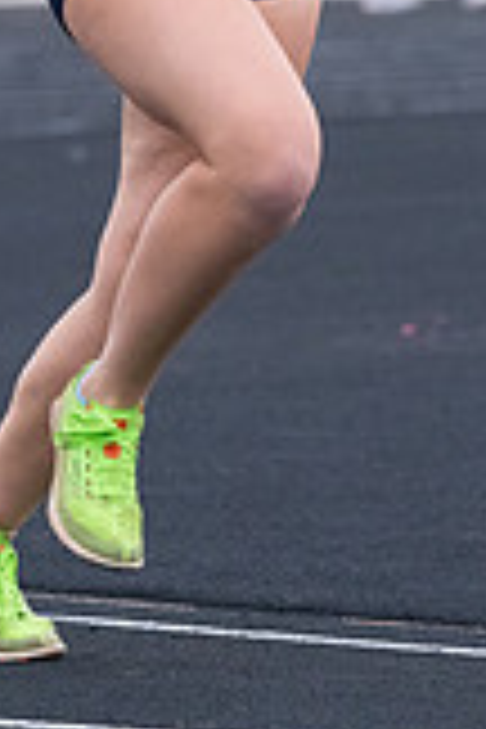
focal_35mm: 667
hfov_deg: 2.1
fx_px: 13506
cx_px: 277
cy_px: -212
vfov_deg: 3.1
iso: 2000
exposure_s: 1/1600
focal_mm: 160
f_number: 5
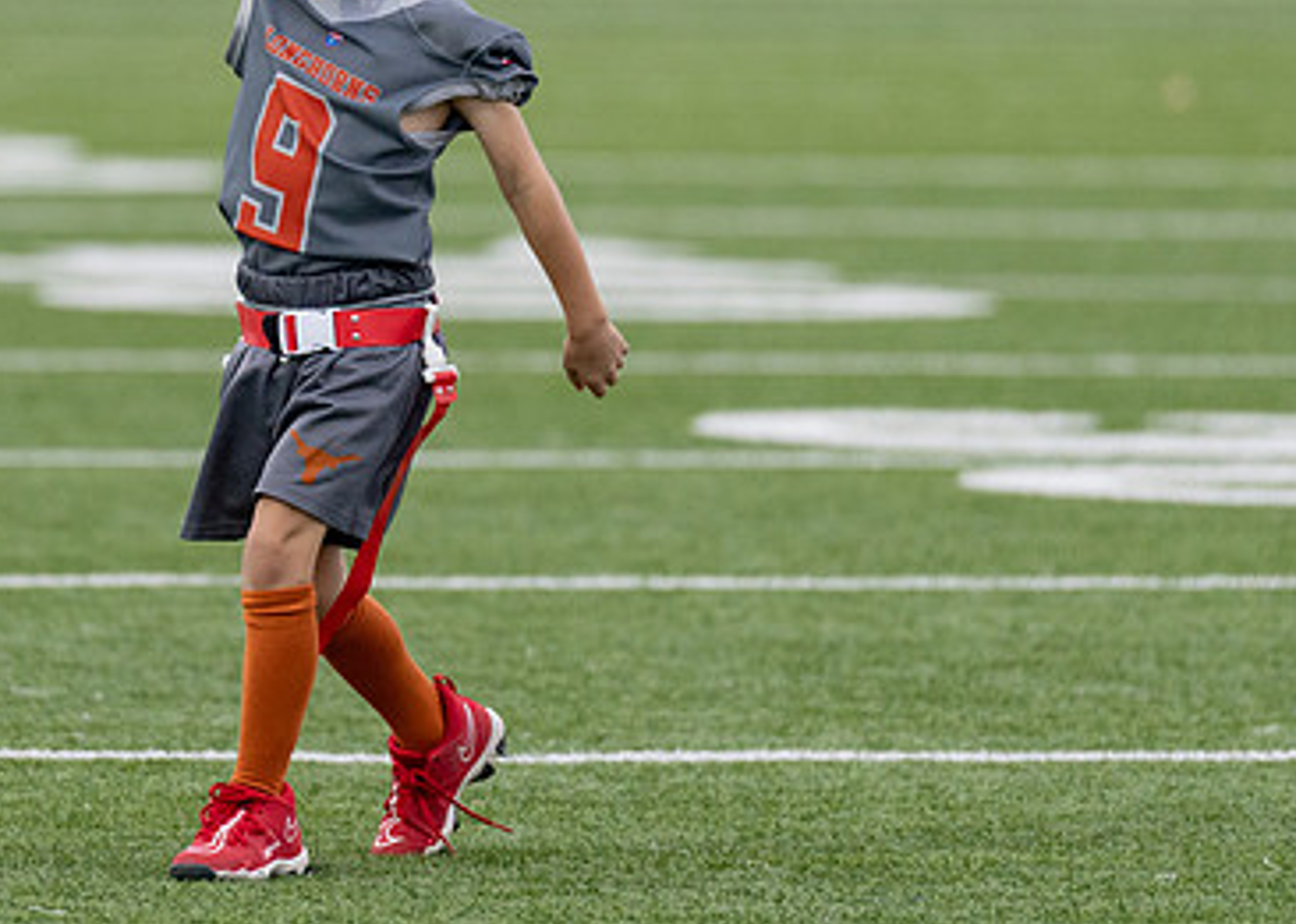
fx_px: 22955
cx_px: 179
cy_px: 185
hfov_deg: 3.2
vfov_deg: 2.3
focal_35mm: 624
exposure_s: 1/1000
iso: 400
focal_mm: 200
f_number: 2.8
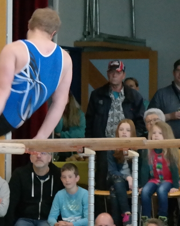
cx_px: 336
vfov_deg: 5.5
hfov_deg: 4.3
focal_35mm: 352
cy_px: 191
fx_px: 2346
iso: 3200
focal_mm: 64
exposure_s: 1/100
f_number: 4.5
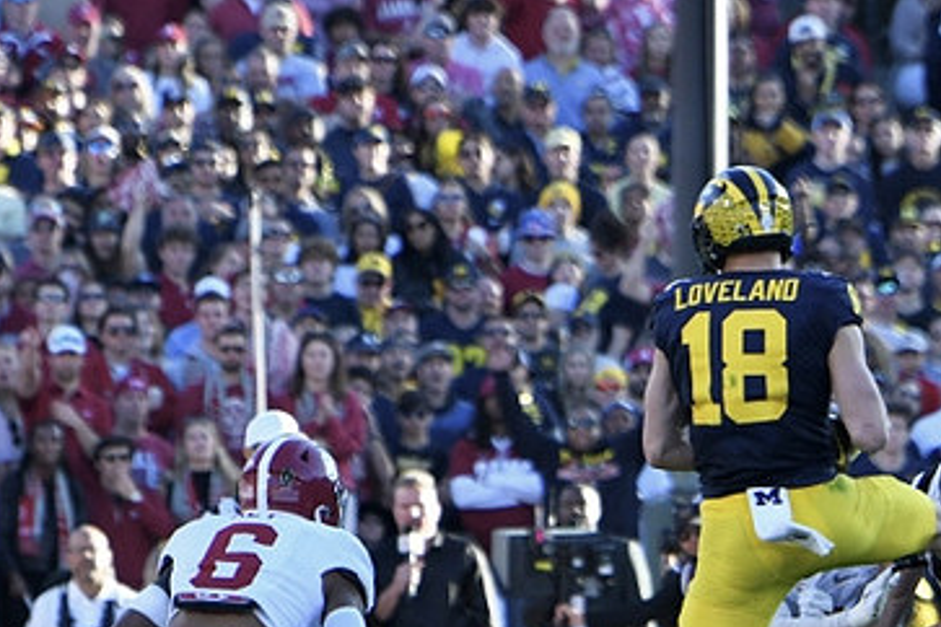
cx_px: 677
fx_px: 20047
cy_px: 497
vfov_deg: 1.8
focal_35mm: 767
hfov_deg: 2.7
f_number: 5.6
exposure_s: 1/1250
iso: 1250
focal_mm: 320
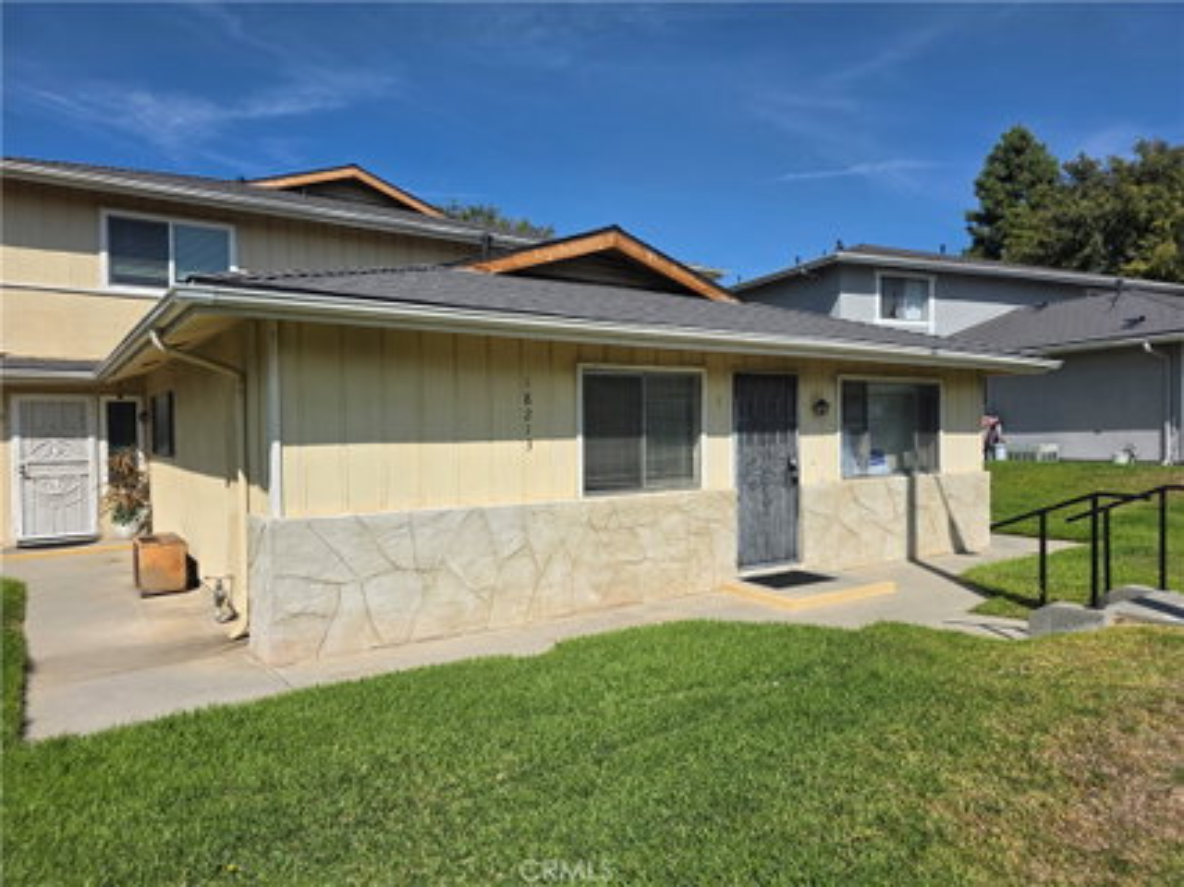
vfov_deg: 58.9
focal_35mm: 23
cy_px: 444
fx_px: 786
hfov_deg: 73.9
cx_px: 592
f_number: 1.7
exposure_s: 1/7944
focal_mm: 6.3
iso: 50
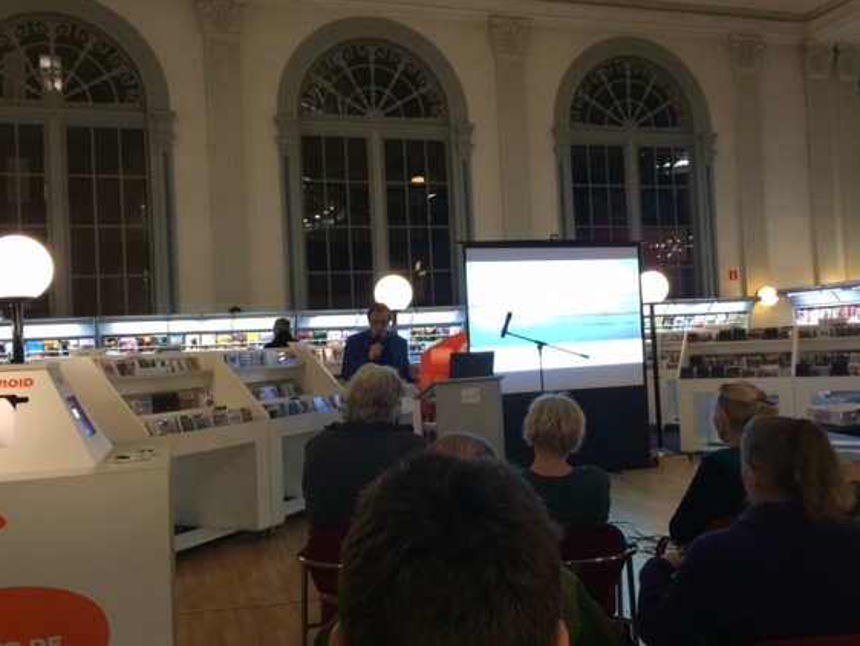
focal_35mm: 33
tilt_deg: +1.9
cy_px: 315
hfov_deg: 55.3
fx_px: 820
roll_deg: +3.5
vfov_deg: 43.0
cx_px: 436
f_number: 2.2
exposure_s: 1/30
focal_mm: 4.15
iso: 250
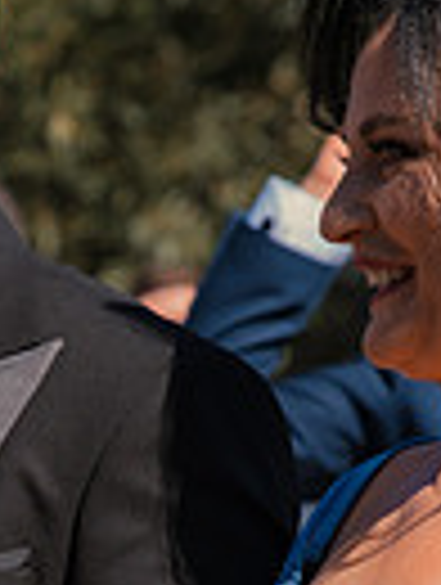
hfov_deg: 6.4
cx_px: 7
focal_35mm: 232
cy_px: 558
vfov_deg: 8.5
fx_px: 3928
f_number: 3.5
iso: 100
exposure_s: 1/500
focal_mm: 70
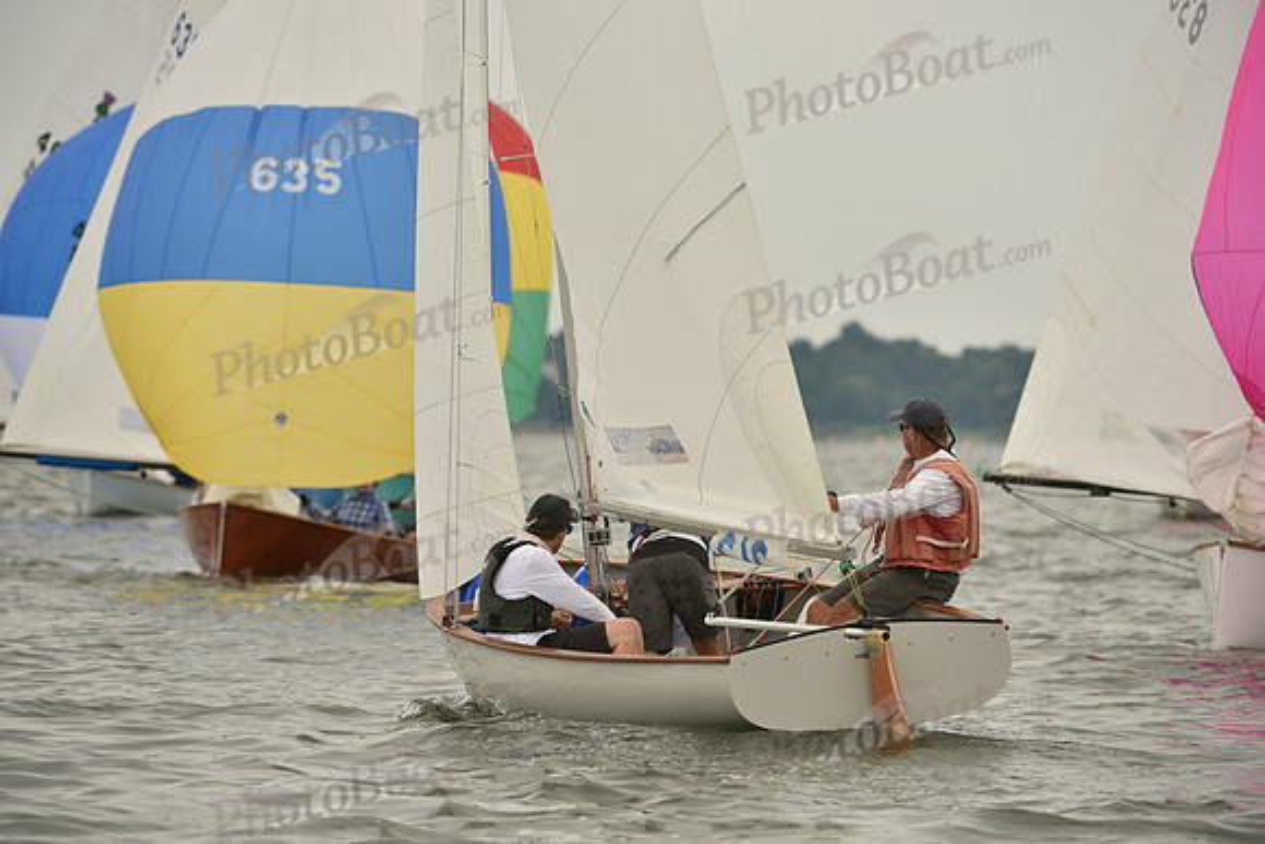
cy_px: 422
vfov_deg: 4.6
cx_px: 632
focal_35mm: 300
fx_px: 10544
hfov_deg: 6.9
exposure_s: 1/1600
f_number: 5.6
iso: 320
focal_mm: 300
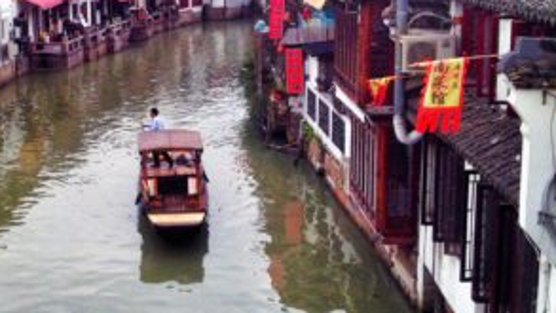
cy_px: 105
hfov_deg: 31.8
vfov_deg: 18.5
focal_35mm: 65
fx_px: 959
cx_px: 148
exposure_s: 1/297
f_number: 2.4
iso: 50
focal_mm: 4.28
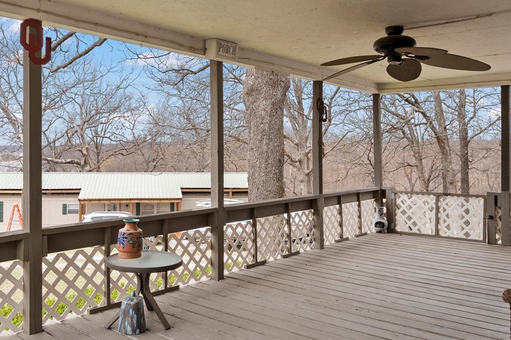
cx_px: 221
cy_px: 153
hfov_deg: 54.3
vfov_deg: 37.8
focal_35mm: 35
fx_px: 497
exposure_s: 1/30
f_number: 8
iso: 160
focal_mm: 16
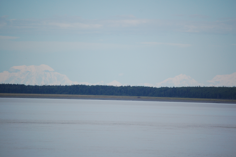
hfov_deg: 6.9
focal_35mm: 300
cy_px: 78
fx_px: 1965
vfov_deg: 4.6
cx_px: 118
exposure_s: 1/2000
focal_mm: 200
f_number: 5.6
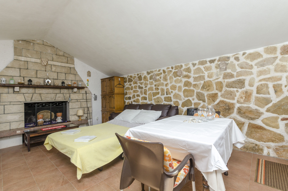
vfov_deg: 71.8
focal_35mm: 16
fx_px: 132
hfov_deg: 95.1
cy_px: 96
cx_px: 144
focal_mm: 11
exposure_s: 1/160
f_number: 8
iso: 160
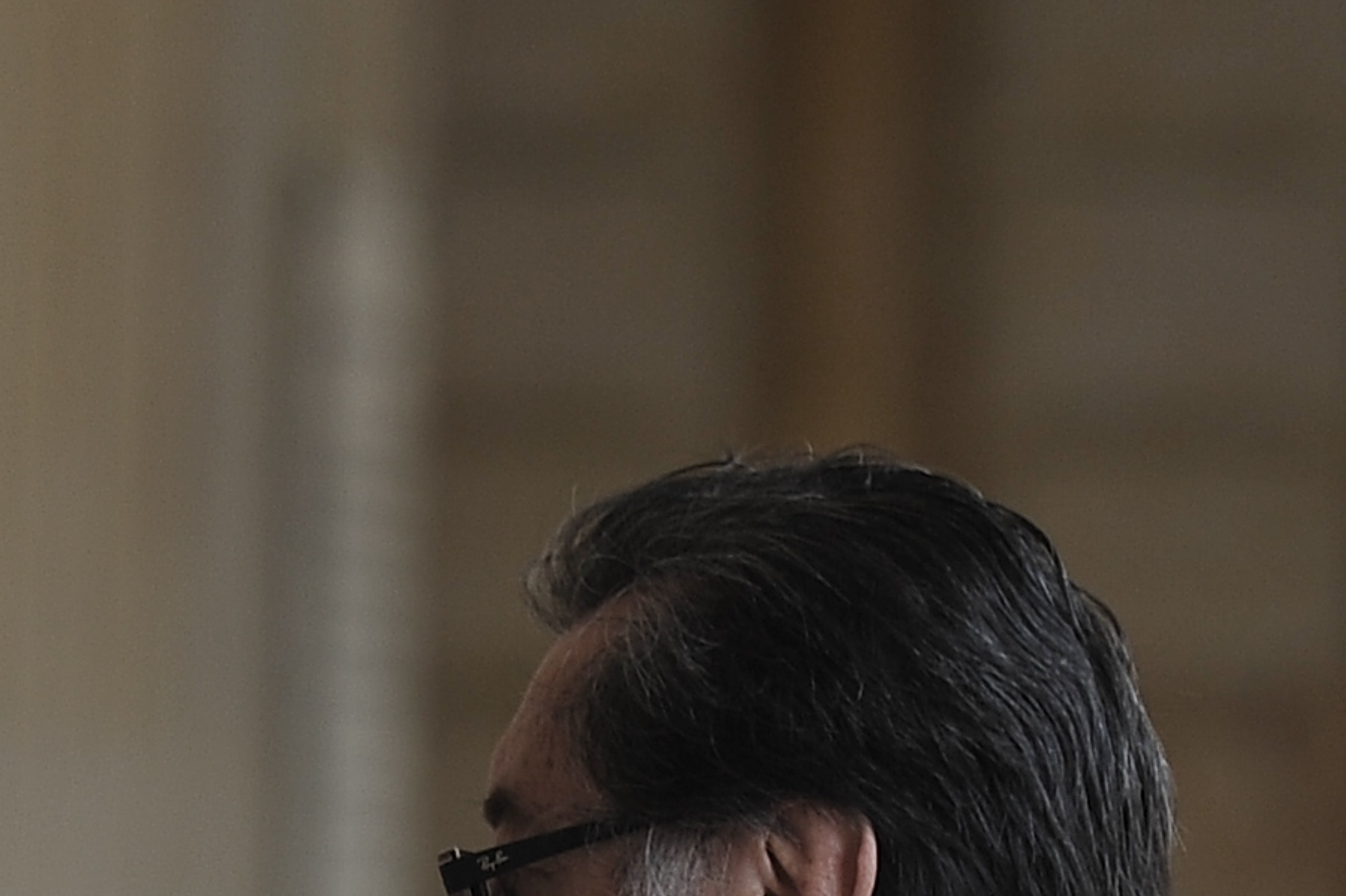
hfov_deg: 2.8
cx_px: -867
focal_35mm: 733
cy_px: 1312
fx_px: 27390
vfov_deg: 1.9
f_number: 3.5
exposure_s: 1/250
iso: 400
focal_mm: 155
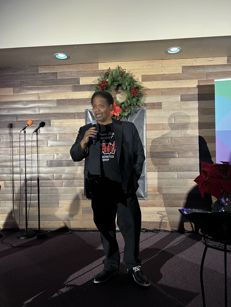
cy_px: 154
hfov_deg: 53.1
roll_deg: -0.4
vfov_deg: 67.3
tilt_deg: -2.0
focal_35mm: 26
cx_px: 116
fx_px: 231
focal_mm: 5.7
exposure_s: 1/60
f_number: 1.5
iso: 320
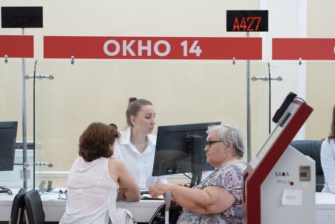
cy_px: 112
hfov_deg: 11.8
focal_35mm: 174
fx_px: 1620
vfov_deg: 7.9
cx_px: 168
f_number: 5.6
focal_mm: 174
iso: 1600
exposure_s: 1/100
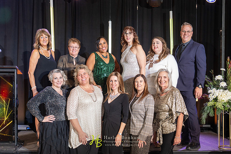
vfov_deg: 27.0
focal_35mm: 50
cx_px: 116
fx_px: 321
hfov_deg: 39.6
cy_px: 77
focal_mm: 50
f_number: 4
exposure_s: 1/200
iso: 2000
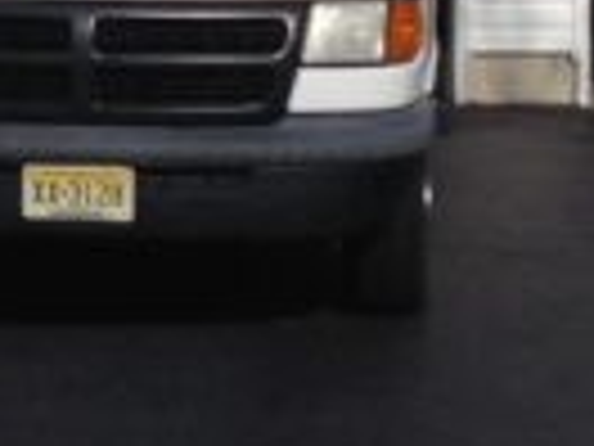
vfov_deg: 5.5
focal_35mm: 271
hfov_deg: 7.1
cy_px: 221
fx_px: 4650
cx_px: -558
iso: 50
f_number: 2.4
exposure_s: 1/3953
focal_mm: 4.28
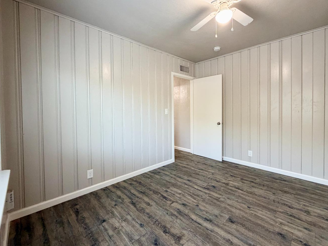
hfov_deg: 94.4
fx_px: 152
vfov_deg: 77.9
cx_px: 173
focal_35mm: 16
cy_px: 112
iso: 250
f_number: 2.2
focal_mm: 2.22
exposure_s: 1/60
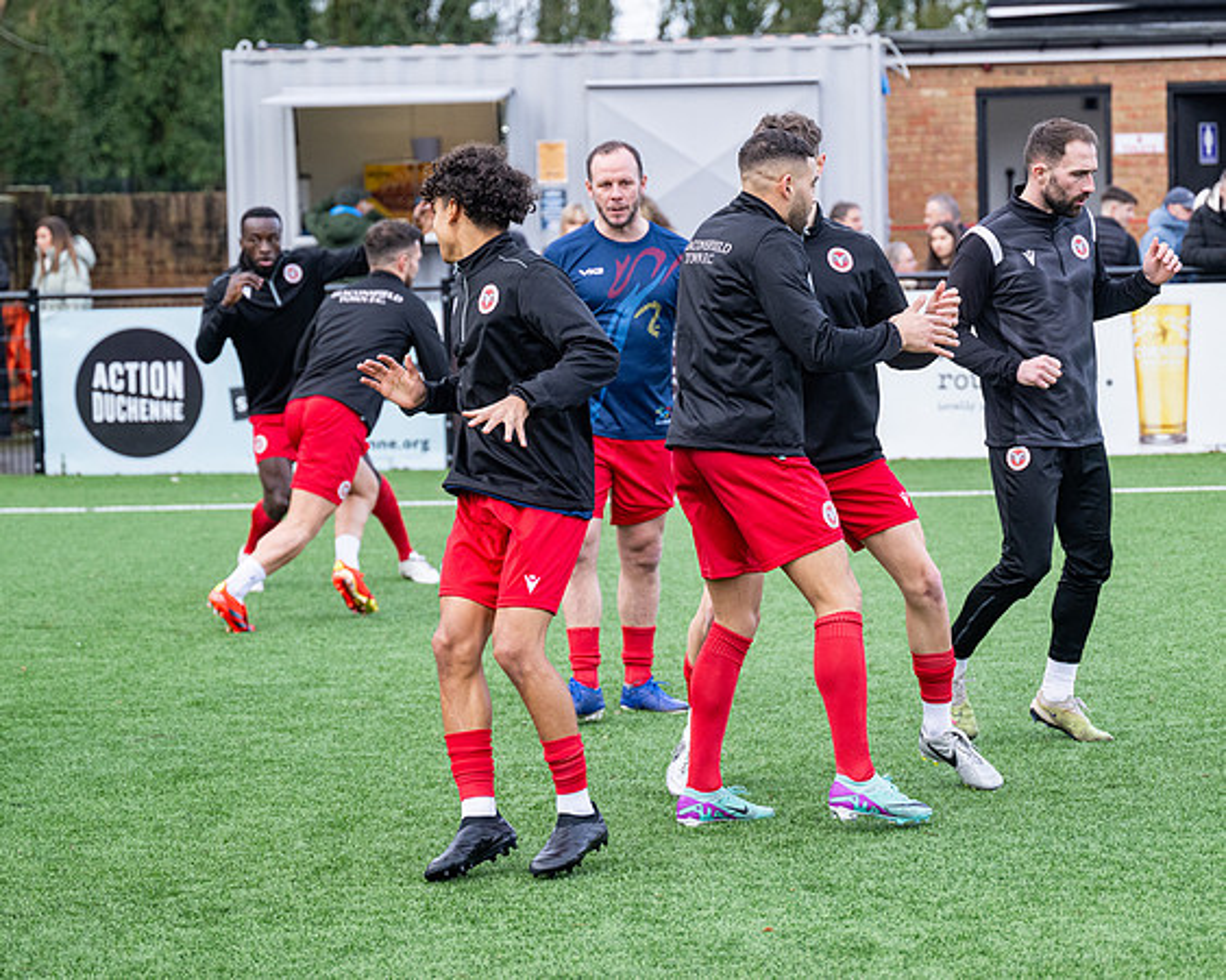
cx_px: 679
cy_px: 490
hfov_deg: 16.4
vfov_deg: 13.2
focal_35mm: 117
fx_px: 4242
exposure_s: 1/1250
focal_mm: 101
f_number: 4
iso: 800
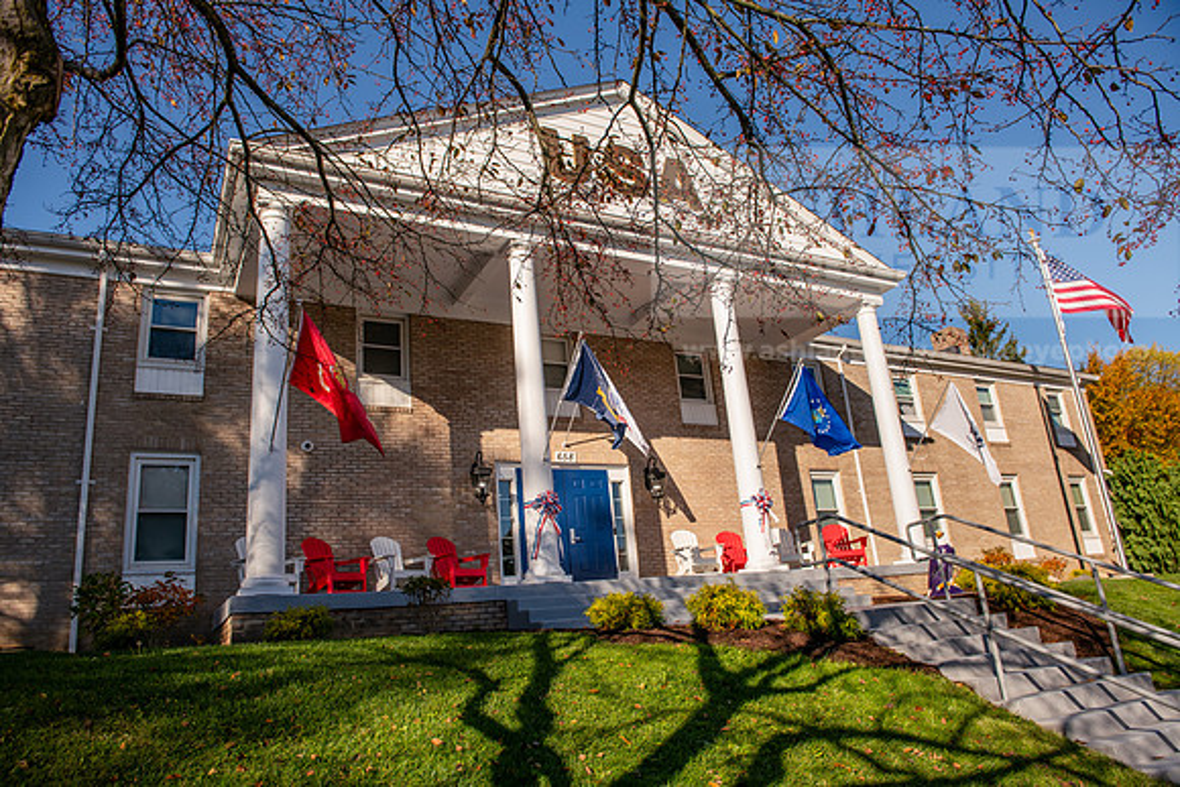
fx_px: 787
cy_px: 394
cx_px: 590
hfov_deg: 73.7
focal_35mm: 24
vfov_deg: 53.2
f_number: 5
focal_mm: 24
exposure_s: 1/640
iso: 80
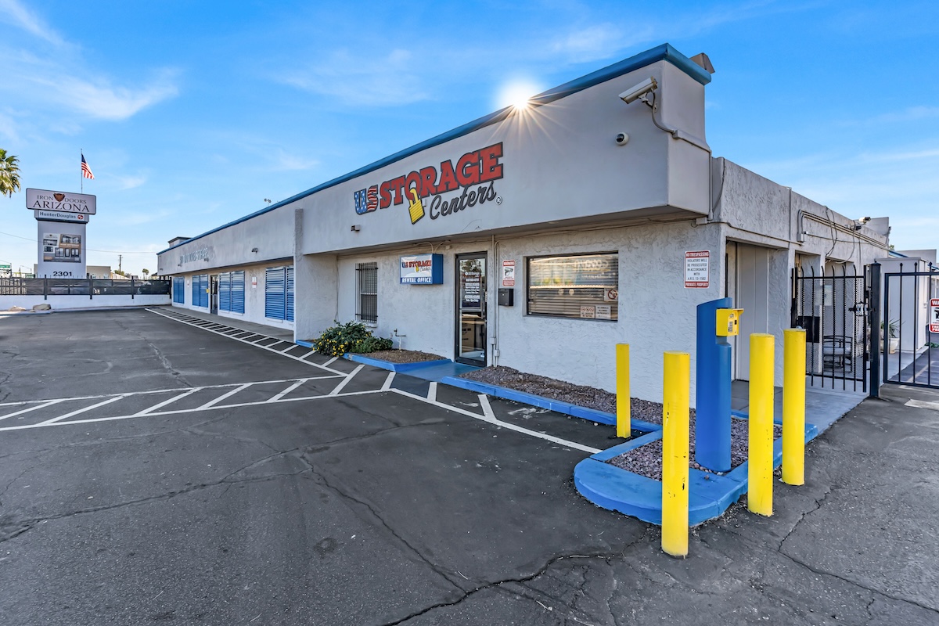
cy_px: 313
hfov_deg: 90.0
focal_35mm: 18
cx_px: 470
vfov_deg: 67.4
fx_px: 469
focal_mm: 18
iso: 800
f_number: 9
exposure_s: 1/800
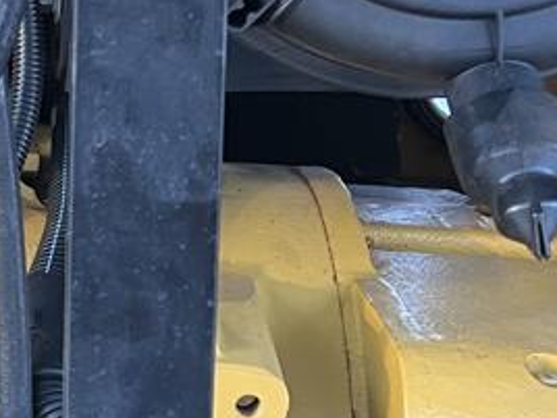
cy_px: 191
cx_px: -540
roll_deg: -0.2
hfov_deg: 13.7
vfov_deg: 12.0
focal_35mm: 124
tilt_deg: -6.9
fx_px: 1995
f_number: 1.5
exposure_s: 1/88
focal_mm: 5.7
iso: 125
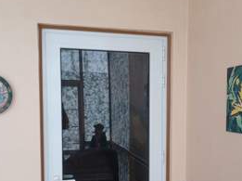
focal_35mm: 46
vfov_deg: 31.1
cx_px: 143
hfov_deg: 41.1
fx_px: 321
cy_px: 124
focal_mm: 4.6
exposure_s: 1/60
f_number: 1.8
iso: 200
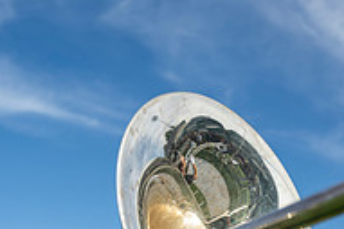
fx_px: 697
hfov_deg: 27.7
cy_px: 347
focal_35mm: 73
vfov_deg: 16.8
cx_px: 167
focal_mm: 24
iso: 40
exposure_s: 1/250
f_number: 4.5
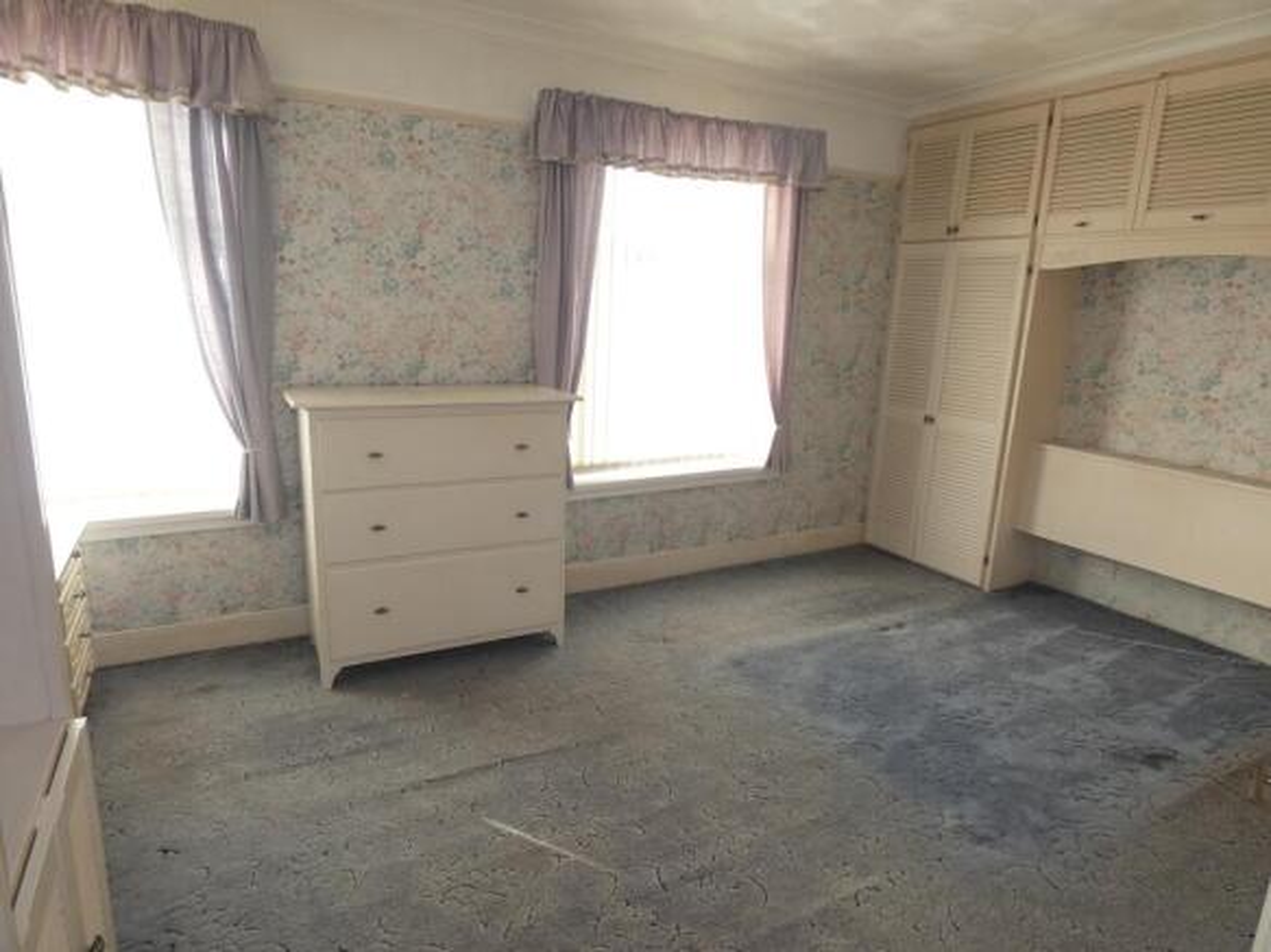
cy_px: 476
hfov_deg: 81.8
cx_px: 636
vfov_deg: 66.0
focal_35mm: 20
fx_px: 734
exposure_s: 1/60
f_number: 2.8
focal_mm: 3.6
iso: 100
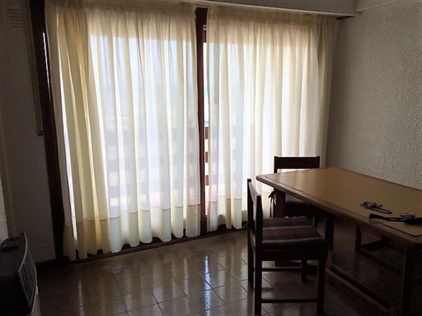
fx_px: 354
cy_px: 158
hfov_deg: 61.7
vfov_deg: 48.2
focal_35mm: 29
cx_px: 211
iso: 25
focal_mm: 4.15
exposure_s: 1/386
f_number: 2.2
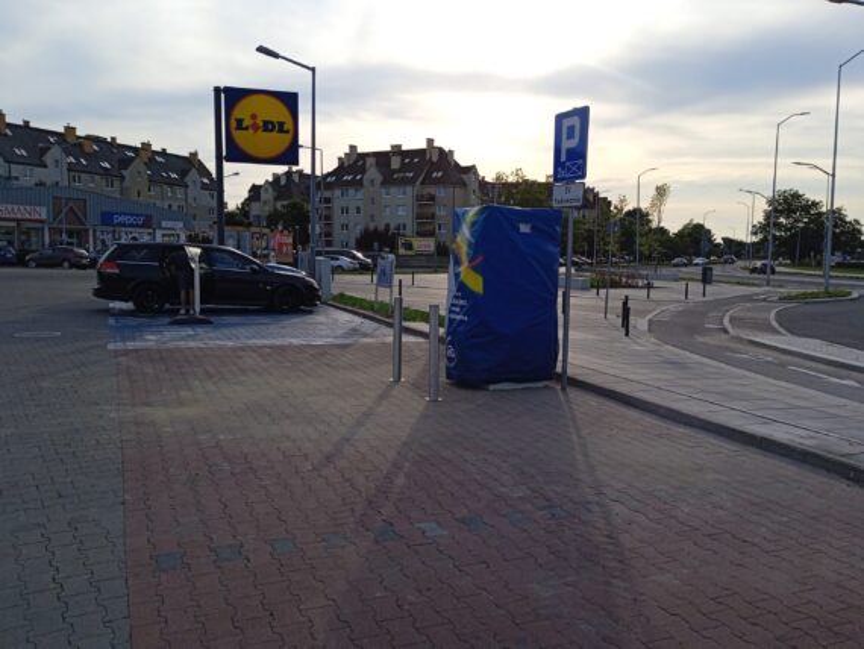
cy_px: 324
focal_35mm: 28
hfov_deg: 63.4
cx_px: 432
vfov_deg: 49.8
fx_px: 699
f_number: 2.2
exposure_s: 1/1297
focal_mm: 3.43
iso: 119
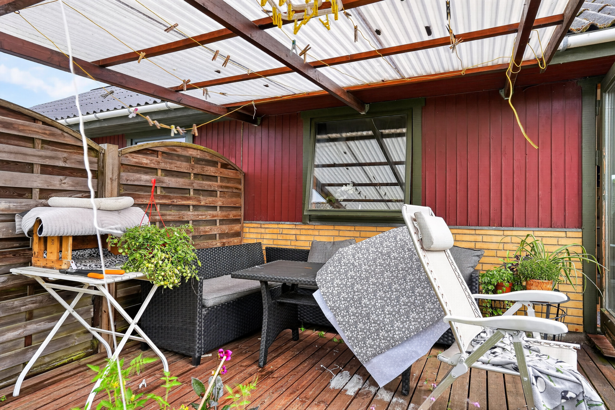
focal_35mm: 21
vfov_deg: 59.5
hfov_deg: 81.2
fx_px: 359
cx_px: 308
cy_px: 205
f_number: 8
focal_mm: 21
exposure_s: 1/40
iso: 400
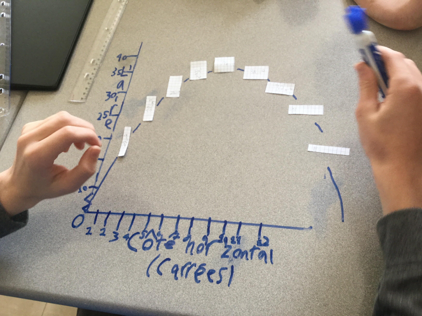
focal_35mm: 31
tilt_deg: -59.7
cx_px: 211
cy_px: 158
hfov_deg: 58.4
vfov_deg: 45.4
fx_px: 378
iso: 64
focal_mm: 3.3
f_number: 2.4
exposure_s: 1/30
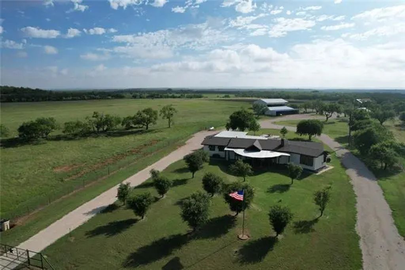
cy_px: 135
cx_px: 202
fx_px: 247
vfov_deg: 57.2
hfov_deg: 78.6
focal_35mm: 22
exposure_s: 1/4000
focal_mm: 8.38
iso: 130
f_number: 2.8
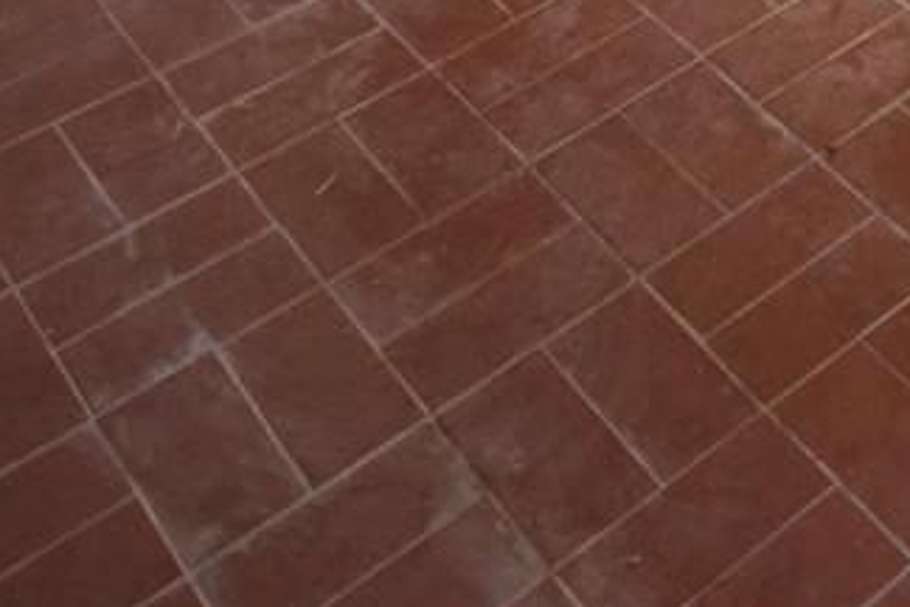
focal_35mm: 74
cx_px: 1166
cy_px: -871
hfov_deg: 24.1
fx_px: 1870
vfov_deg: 13.3
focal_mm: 10
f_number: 5
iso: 400
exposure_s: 1/100
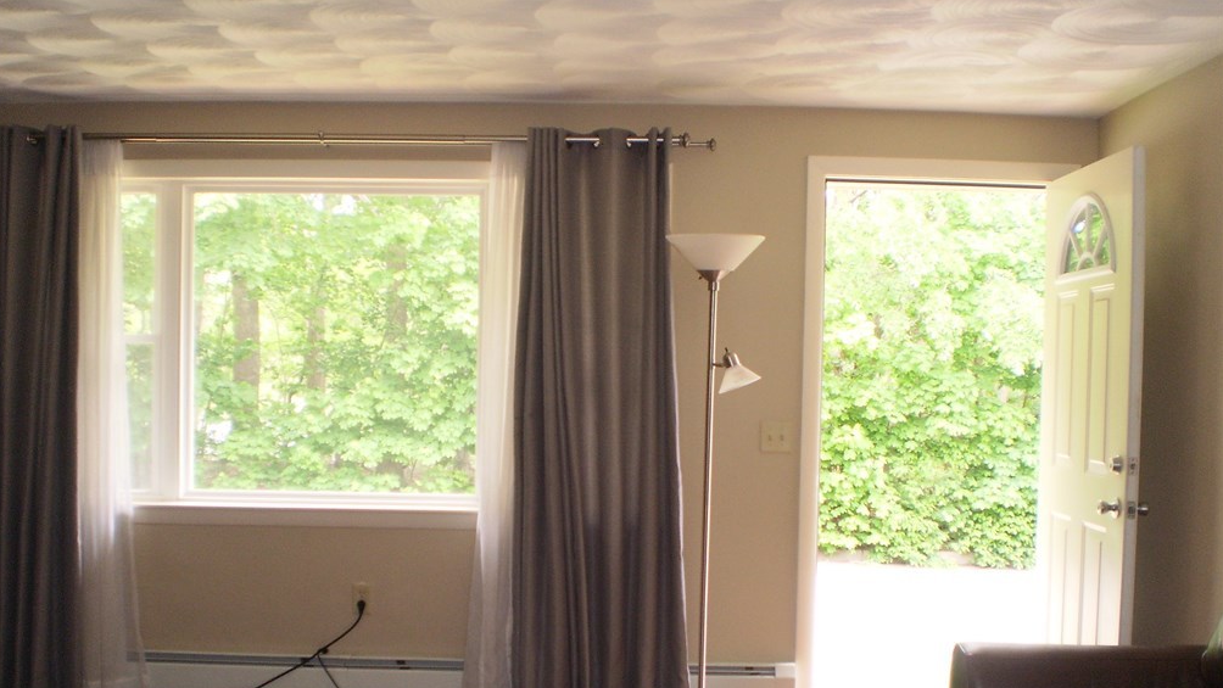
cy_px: 427
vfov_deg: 29.6
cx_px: 603
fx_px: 1297
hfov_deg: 50.5
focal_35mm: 40
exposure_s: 1/30
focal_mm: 6.3
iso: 125
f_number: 3.1
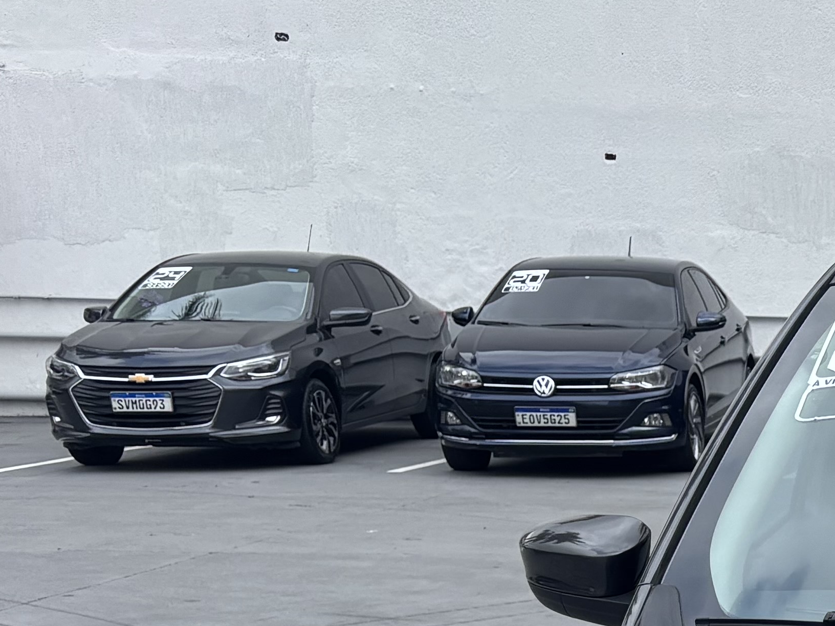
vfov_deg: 15.1
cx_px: 1335
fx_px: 2195
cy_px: 937
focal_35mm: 91
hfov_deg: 18.5
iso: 50
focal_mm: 5.96
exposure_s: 1/1016
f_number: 1.6
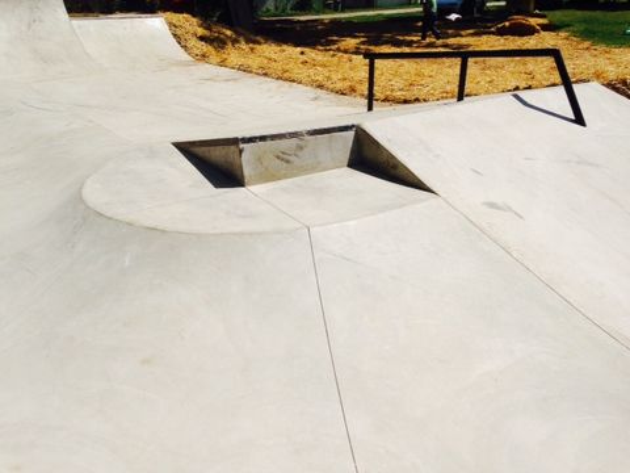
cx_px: 315
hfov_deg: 55.4
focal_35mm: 33
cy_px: 236
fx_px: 601
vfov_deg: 42.9
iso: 50
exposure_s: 1/3623
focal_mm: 4.12
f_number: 2.4
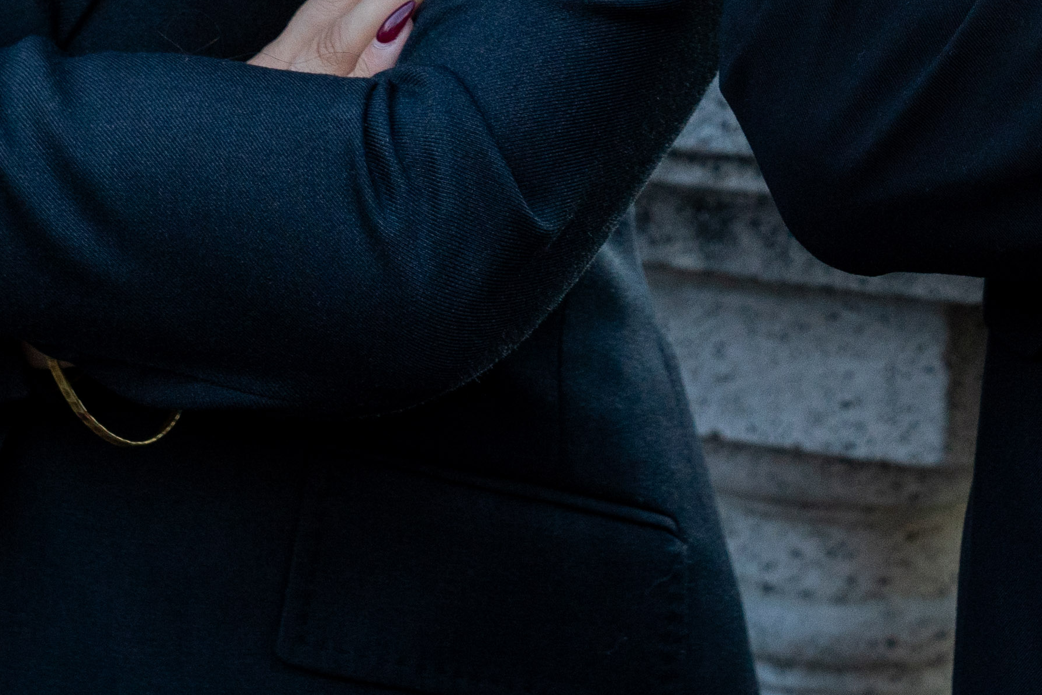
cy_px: -829
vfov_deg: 5.7
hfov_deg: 8.8
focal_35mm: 232
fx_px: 6716
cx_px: 926
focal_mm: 52
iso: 500
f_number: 4.5
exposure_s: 1/500
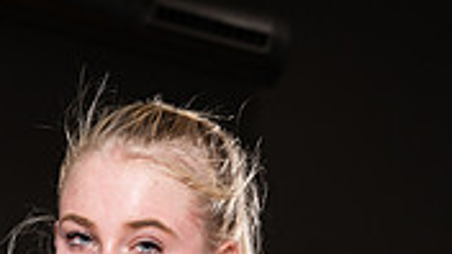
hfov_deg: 14.3
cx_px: 100
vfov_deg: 7.6
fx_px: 1798
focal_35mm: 150
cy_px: 567
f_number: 8
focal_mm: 56
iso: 400
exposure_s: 1/250
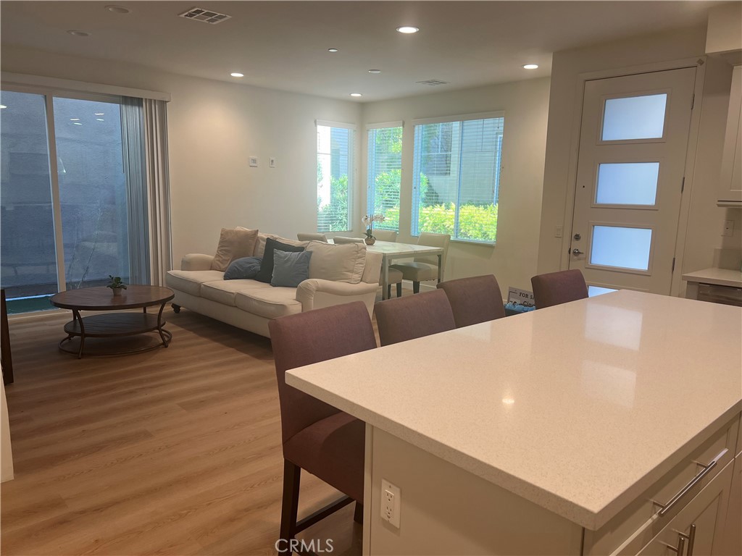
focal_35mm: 26
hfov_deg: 67.3
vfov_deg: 53.1
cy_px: 278
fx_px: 557
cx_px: 371
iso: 64
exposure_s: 1/120
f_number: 1.5
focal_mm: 5.7
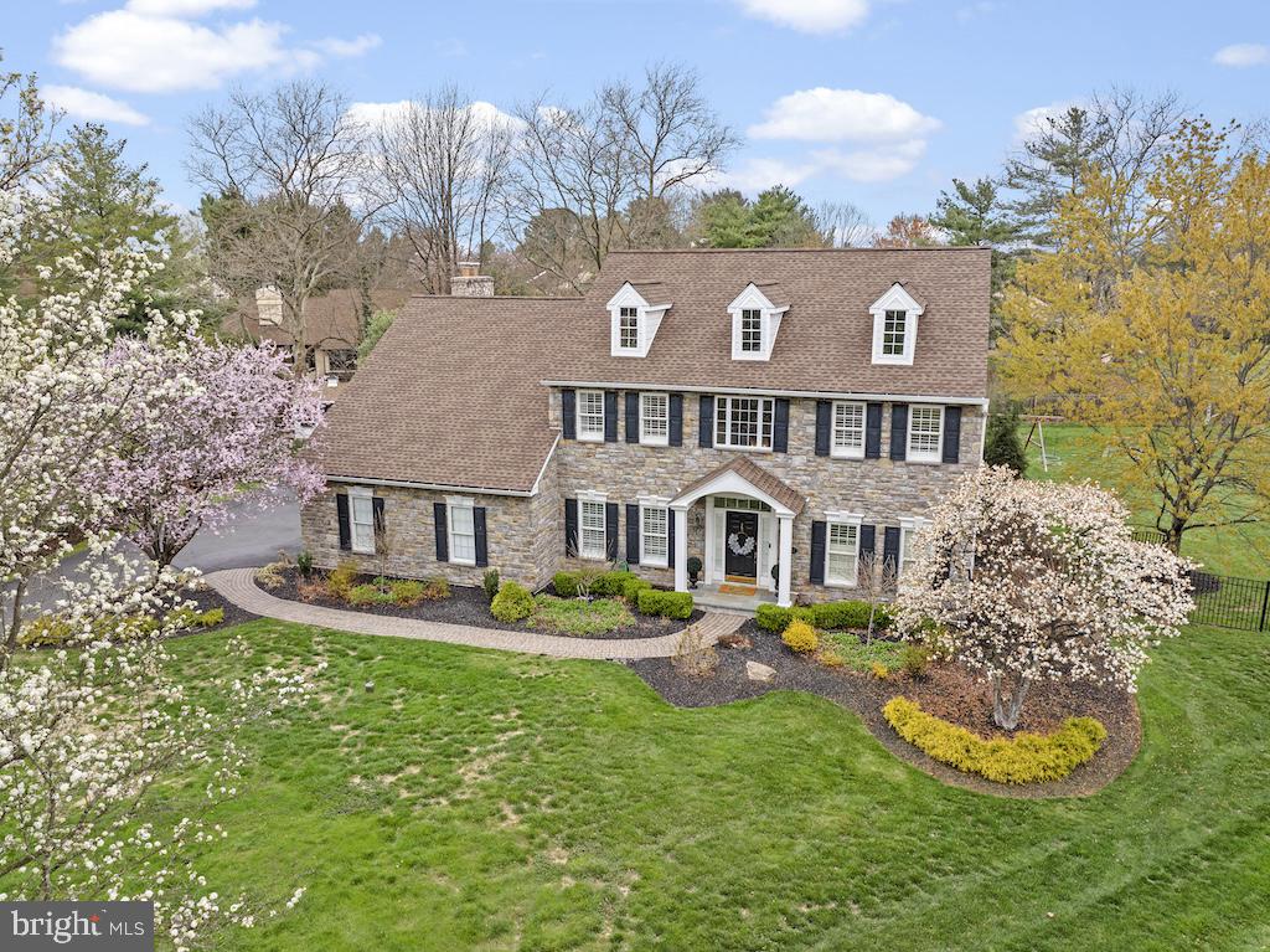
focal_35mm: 24
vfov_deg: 56.8
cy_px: 476
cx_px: 635
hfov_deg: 71.6
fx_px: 880
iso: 100
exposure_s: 1/240
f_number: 4.5
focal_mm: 12.29
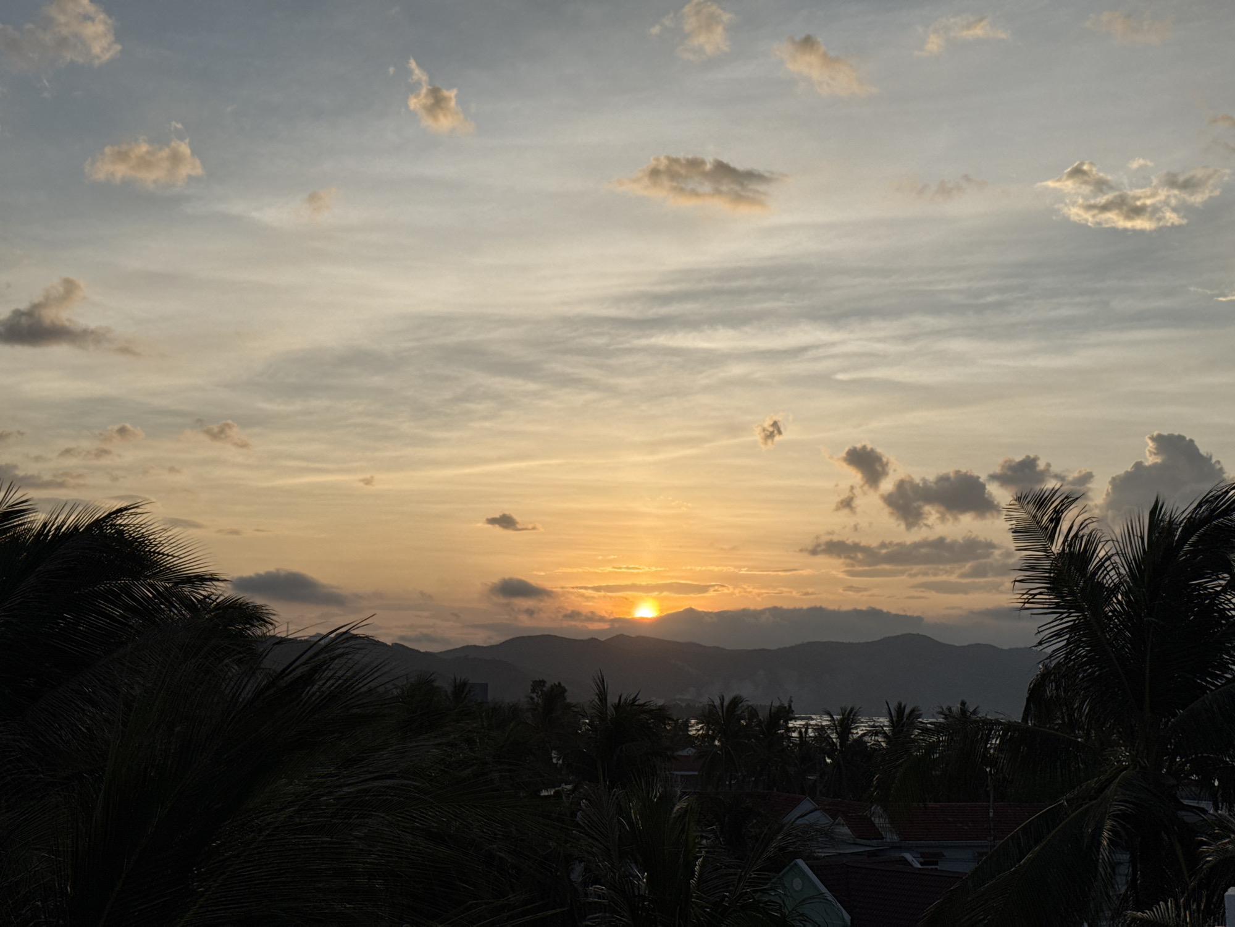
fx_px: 1713
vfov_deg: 30.3
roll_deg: -1.2
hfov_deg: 39.7
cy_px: 464
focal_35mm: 48
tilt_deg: +8.8
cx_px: 618
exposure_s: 1/7874
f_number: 1.78
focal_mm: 6.76
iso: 64
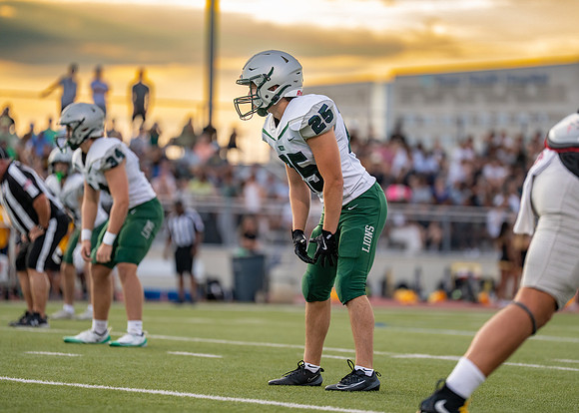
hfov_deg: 8.9
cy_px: 203
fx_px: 3704
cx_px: 313
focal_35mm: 225
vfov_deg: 6.4
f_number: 2.8
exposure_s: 1/2000
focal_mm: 200
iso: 800
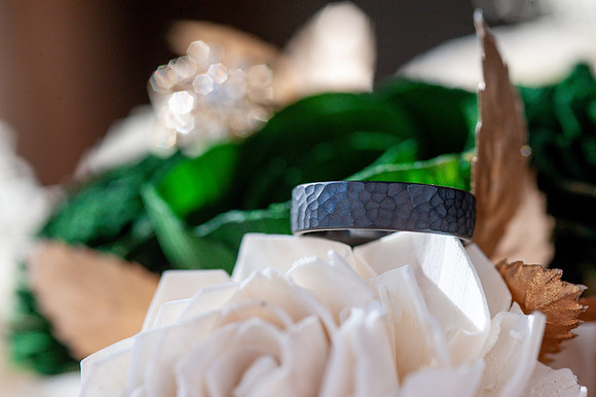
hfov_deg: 19.5
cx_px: 298
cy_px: 198
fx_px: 1737
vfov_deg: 13.0
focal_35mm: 105
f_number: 7.1
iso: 640
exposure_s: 1/640
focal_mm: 105
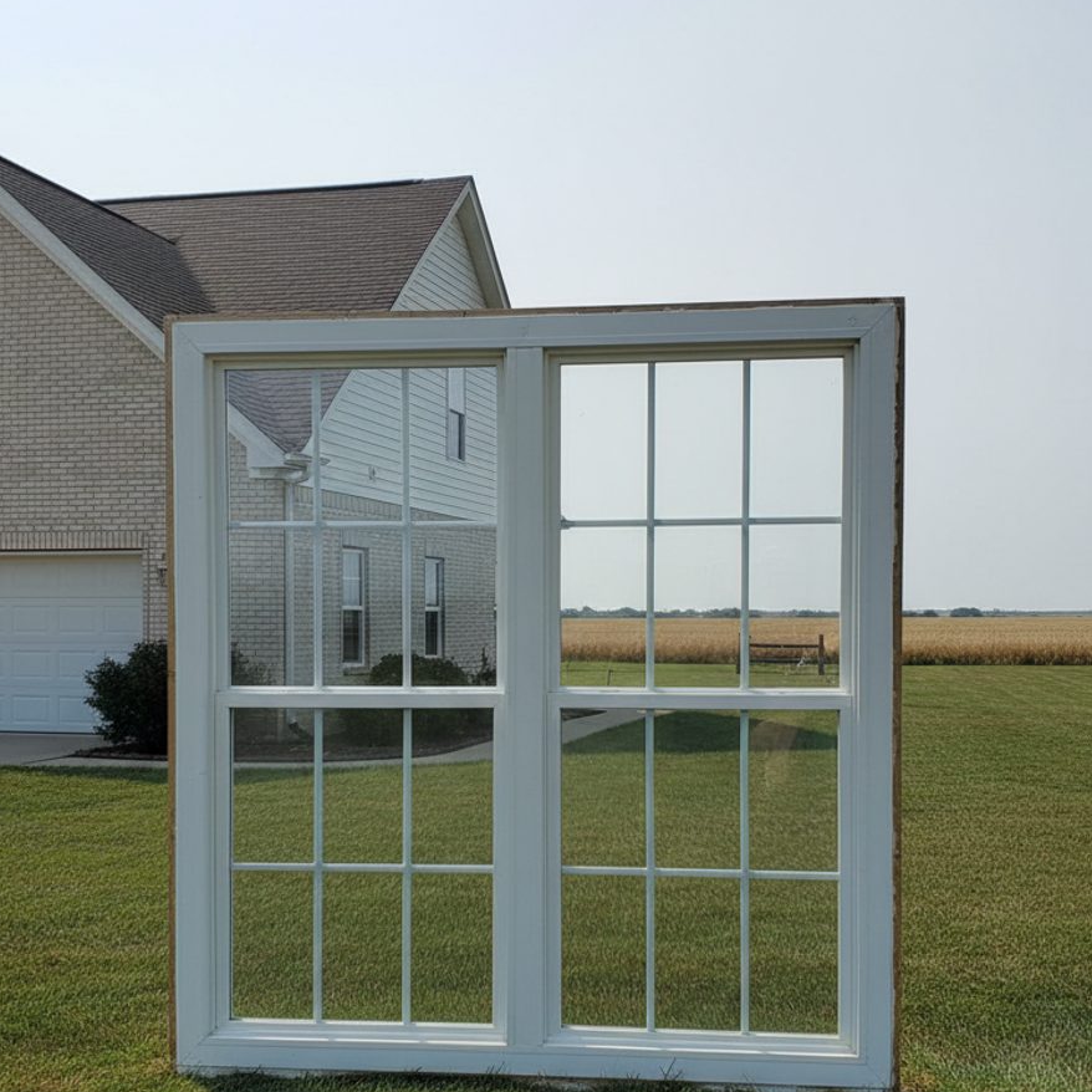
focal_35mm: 29
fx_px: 1035
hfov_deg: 55.6
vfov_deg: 54.9
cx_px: 540
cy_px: 695
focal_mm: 6.8
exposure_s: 1/1403
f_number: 1.78
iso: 558
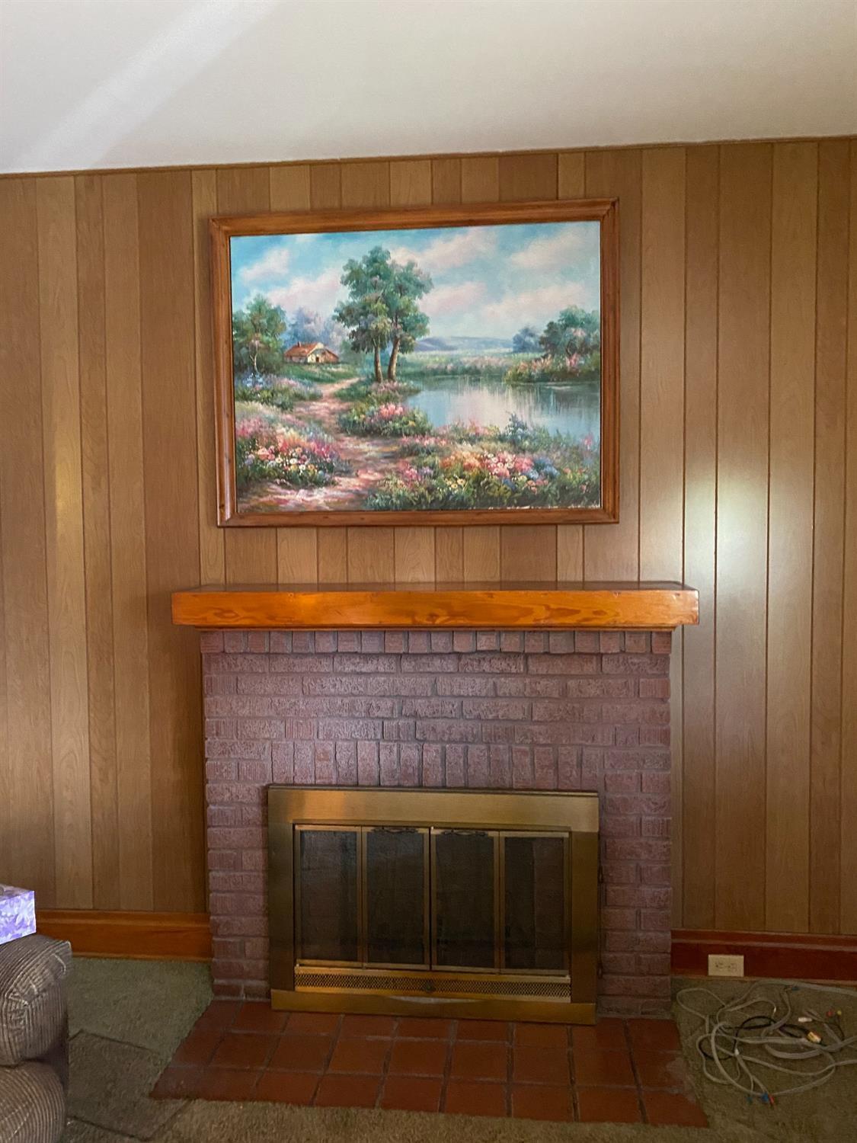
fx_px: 858
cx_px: 428
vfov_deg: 67.3
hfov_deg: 53.1
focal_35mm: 26
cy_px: 572
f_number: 1.8
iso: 800
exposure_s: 1/30
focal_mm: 4.25
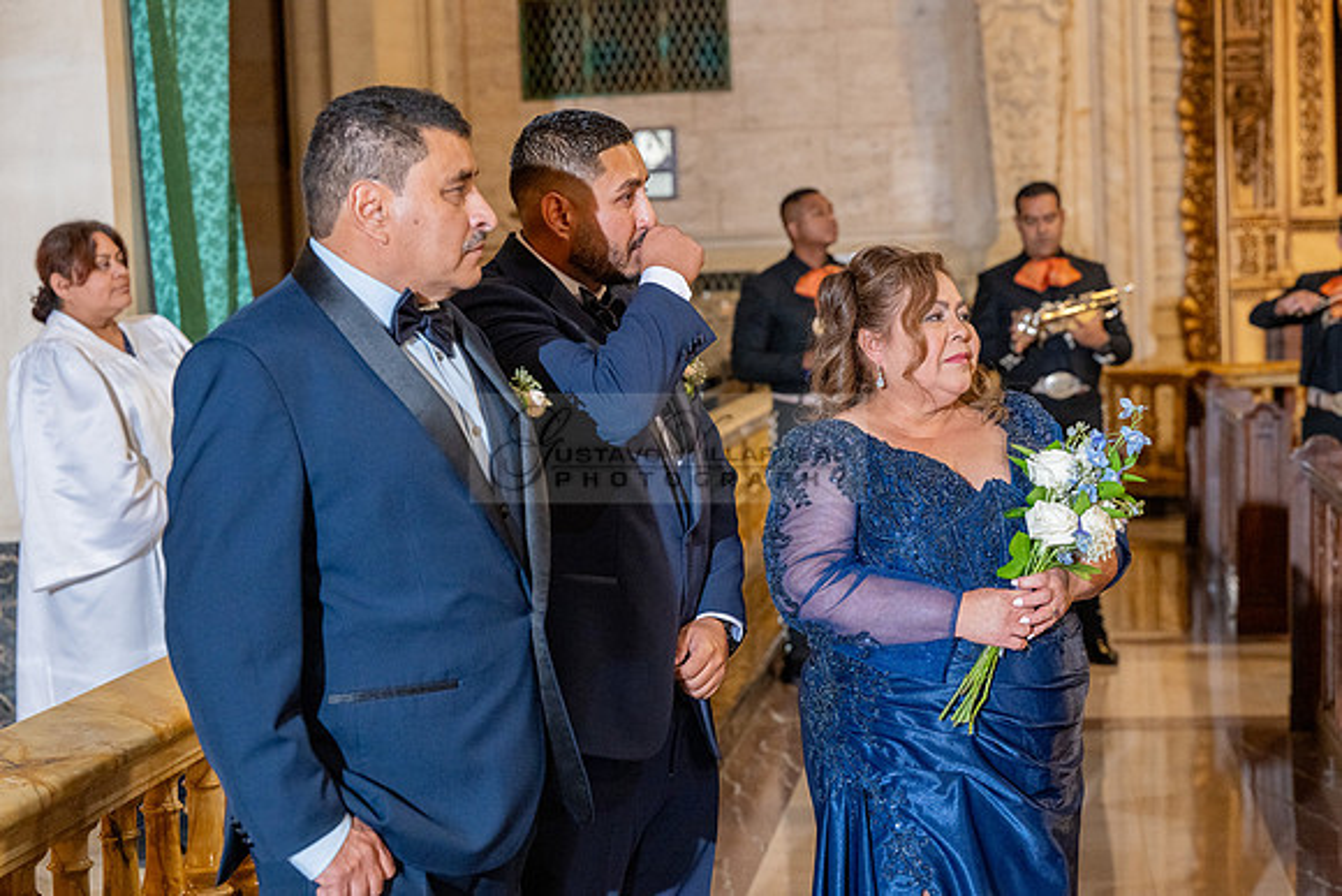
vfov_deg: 19.5
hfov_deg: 28.8
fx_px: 2610
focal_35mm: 70
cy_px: 448
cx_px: 671
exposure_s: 1/200
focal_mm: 70
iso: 2000
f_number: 4.5
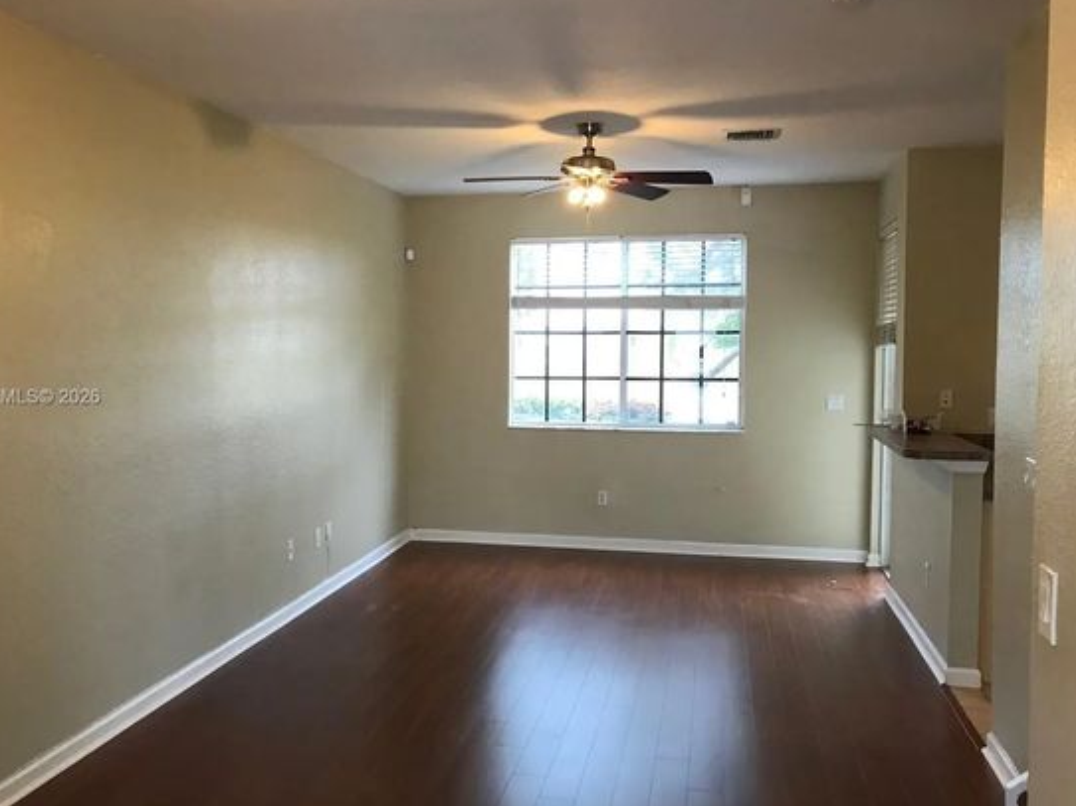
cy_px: 398
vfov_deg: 42.9
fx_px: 1026
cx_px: 487
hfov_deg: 55.3
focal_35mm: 33
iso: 32
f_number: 1.8
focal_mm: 3.99
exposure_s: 1/30
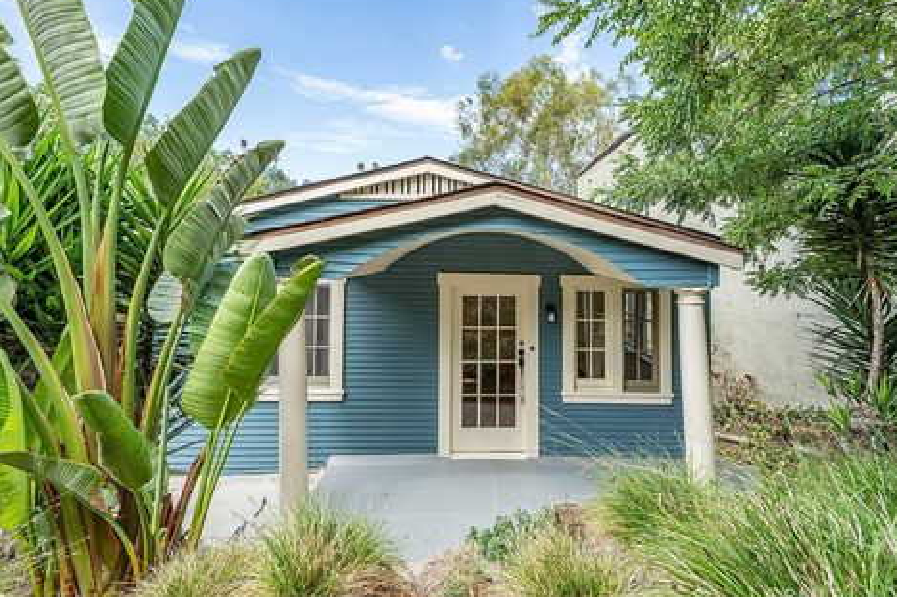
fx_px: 374
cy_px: 291
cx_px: 448
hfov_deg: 100.4
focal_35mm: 15
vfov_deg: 77.3
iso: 1250
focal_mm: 14
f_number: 5.6
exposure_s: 1/1250
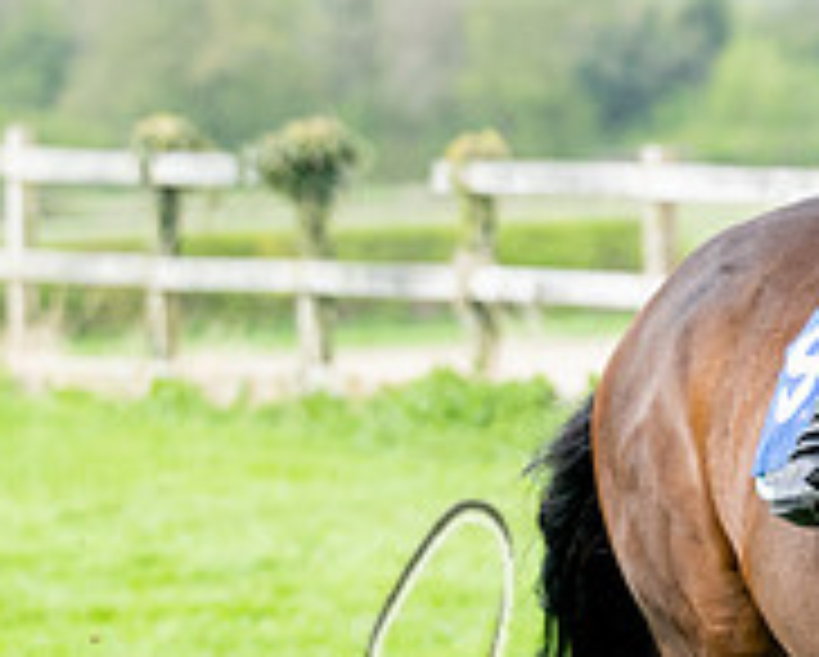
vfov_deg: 2.5
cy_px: 502
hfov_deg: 3.1
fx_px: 15093
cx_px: 1537
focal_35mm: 622
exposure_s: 1/800
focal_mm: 120
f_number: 4
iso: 400
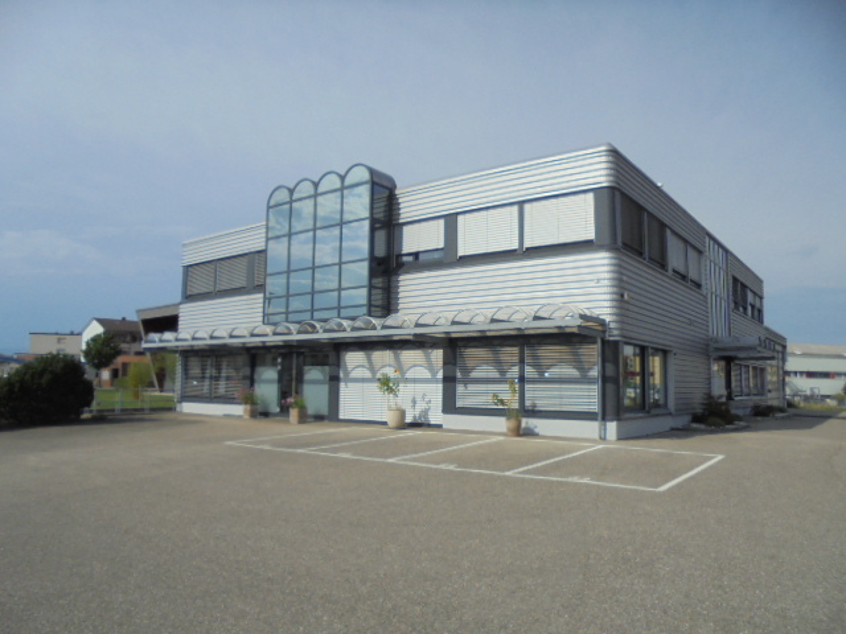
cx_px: 423
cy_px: 317
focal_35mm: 26
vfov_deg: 53.1
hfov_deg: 67.3
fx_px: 635
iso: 100
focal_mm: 4.6
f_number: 11.5
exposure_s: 1/200
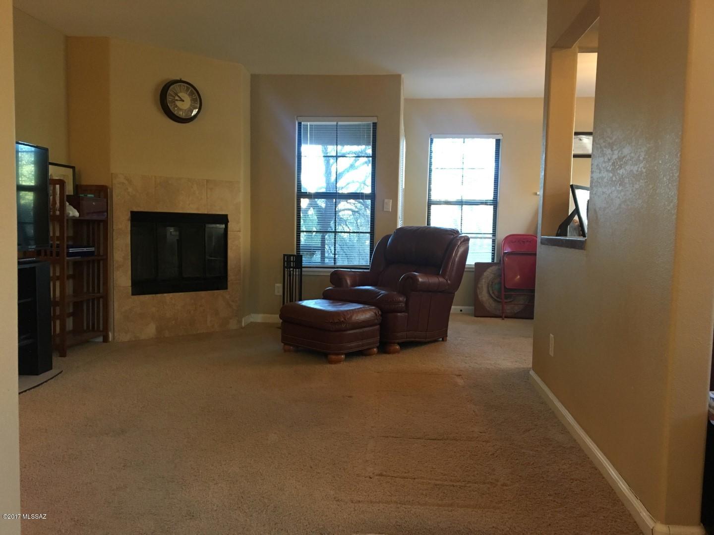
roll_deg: +1.1
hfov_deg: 61.7
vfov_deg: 48.2
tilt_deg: -3.3
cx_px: 357
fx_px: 598
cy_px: 268
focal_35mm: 29
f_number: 2.2
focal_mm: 4.15
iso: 160
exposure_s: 1/30
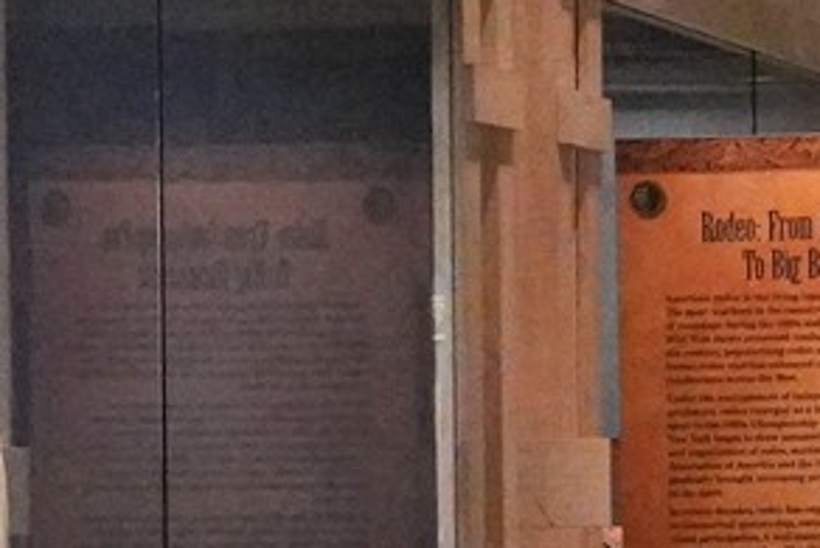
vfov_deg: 7.2
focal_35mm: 192
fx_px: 4375
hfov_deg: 9.8
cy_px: 320
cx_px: 1730
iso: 16000
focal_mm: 28
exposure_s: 1/100
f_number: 9
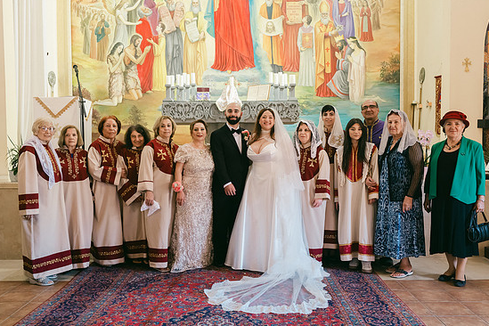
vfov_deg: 35.9
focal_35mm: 37
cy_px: 166
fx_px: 503
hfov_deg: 51.9
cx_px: 241
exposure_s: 1/125
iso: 2500
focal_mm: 35
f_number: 4
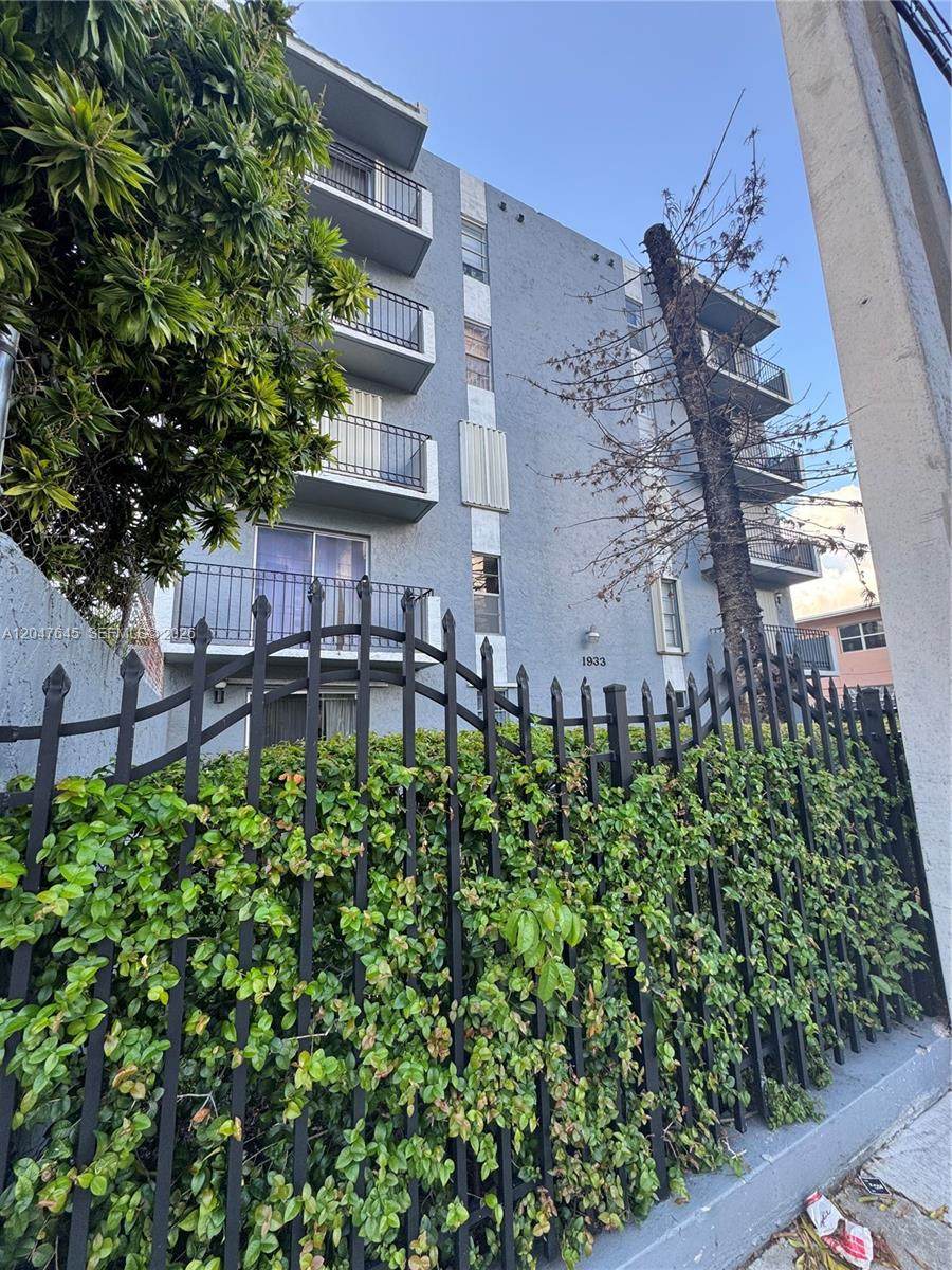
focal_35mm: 14
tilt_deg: +9.8
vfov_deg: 102.1
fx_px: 513
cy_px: 635
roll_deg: +2.3
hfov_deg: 85.7
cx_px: 476
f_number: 2.2
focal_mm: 2.22
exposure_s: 1/99
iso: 50
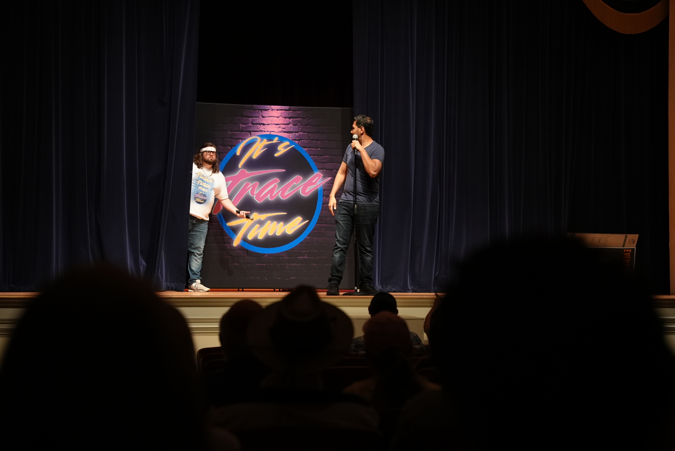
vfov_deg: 19.5
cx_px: 338
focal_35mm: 70
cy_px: 226
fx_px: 1313
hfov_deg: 28.8
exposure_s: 1/160
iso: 3200
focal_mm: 70
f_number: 4
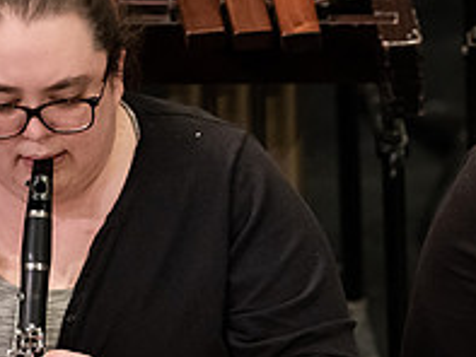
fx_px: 11682
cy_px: 197
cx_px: 594
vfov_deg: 1.8
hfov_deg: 2.3
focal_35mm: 849
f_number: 3.2
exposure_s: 1/320
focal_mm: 300
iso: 3200
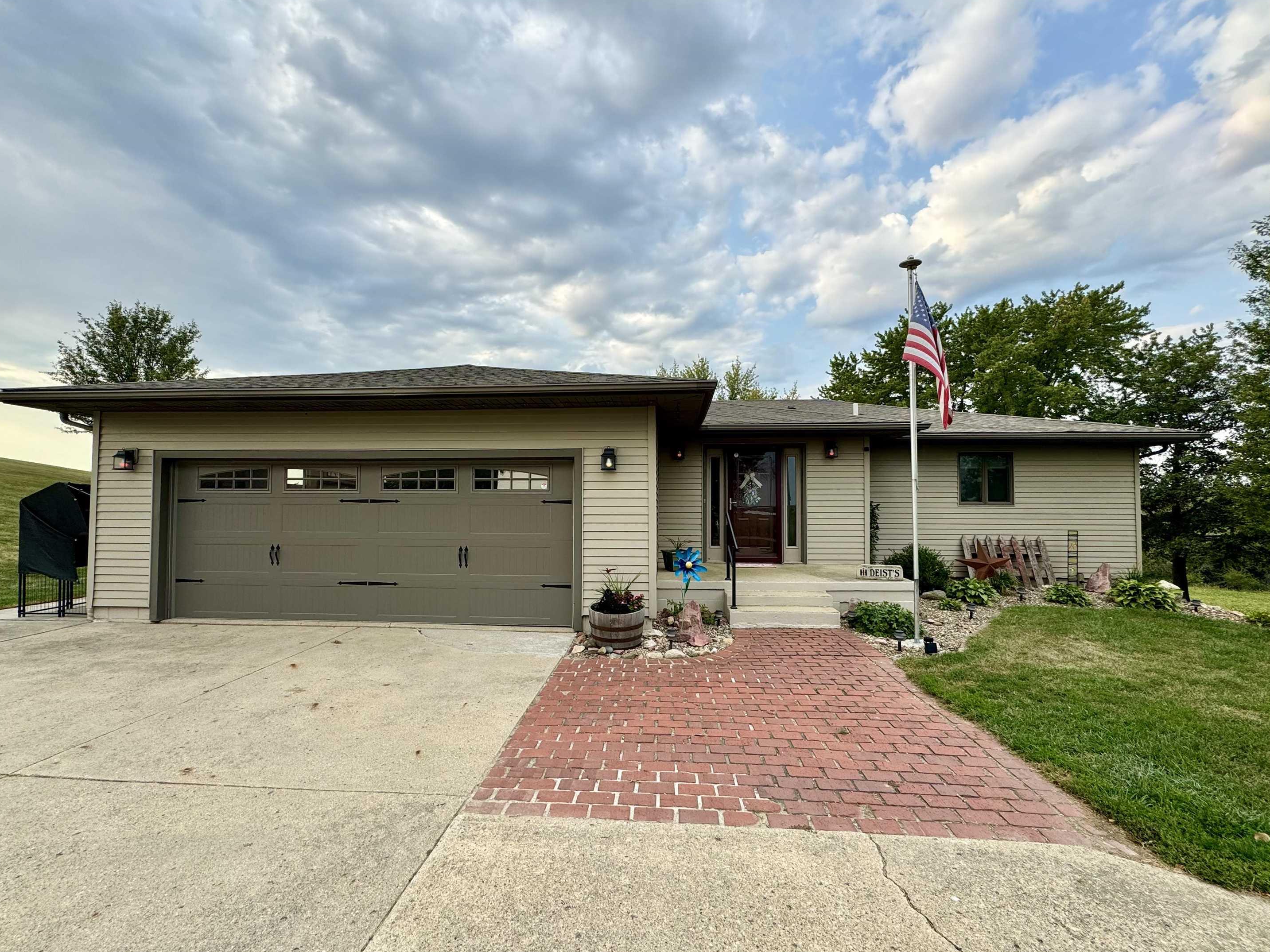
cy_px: 498
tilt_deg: +1.1
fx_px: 550
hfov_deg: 98.2
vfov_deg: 81.7
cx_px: 631
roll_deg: +0.0
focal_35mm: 15
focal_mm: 2.22
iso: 40
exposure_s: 1/462
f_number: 2.2
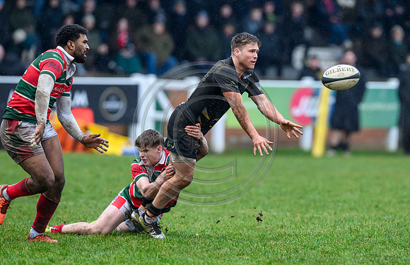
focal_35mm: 451
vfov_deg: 3.0
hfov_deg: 4.6
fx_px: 5088
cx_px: 229
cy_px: 152
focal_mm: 400
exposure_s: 1/2000
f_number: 4
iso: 4000
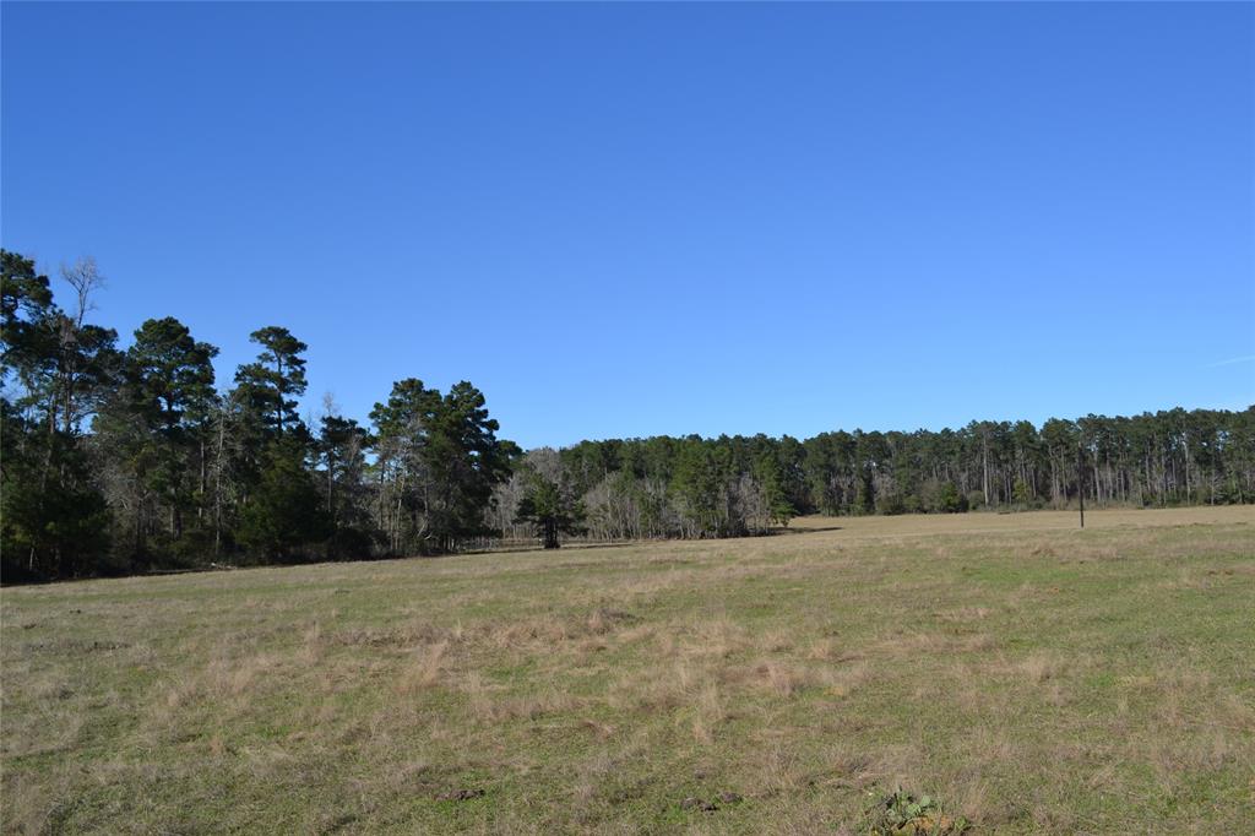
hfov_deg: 61.9
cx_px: 628
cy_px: 418
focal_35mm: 30
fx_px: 1045
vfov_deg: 43.6
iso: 100
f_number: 8
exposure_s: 1/250
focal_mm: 20
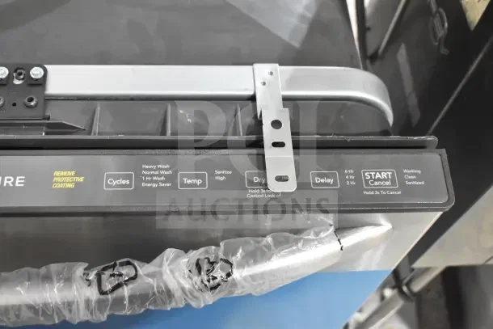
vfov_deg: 29.9
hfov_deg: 43.6
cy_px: 164
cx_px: 246
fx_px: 616
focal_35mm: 45
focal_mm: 30
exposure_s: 1/125
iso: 6400
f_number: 5.6
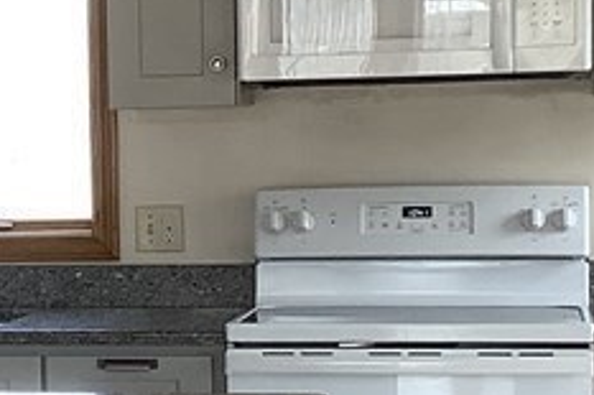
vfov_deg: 9.6
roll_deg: +1.2
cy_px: 268
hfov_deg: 14.1
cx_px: -92
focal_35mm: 142
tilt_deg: -4.6
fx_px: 2341
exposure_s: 1/120
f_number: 2.4
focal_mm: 3.3
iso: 100
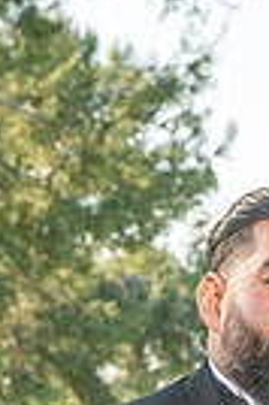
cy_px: 617
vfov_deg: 8.6
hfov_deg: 5.8
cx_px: 236
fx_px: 2641
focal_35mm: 235
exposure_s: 1/200
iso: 200
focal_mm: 70
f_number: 7.1
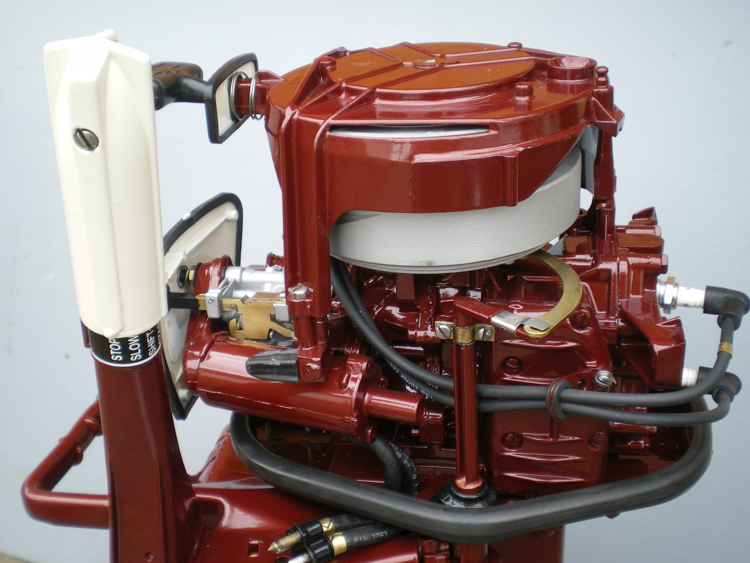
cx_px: 375
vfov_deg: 34.3
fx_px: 910
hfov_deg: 44.8
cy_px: 282
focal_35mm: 42
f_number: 3.5
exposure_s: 1/80
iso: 50
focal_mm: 7.4
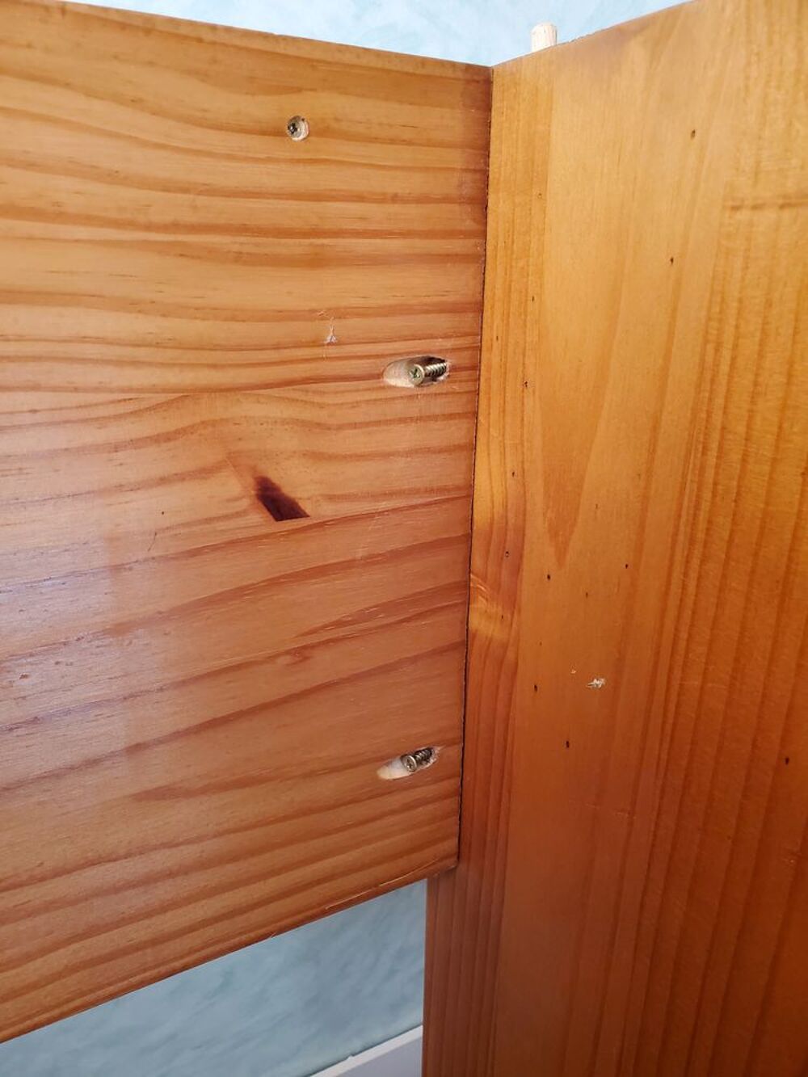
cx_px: 404
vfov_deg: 67.3
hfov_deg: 53.1
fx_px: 809
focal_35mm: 26
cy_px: 538
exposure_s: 1/50
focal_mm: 4.3
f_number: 2.4
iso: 250
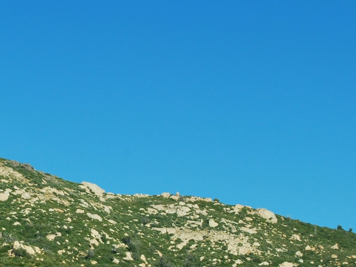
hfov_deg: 14.9
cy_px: 209
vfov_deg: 11.3
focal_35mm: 131
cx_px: 36
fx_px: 1347
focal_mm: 38
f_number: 11
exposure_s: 1/250
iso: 200
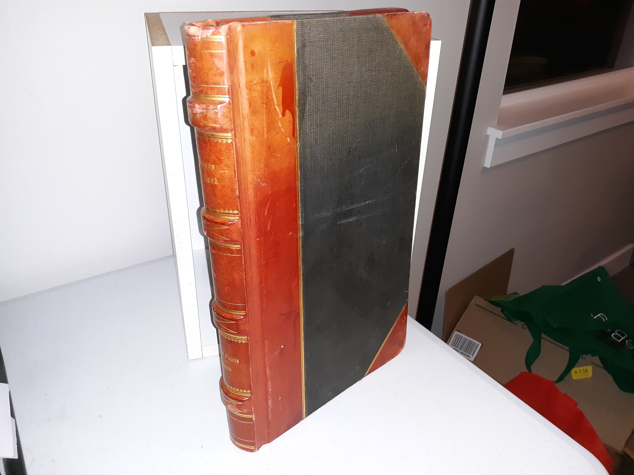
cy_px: 238
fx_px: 513
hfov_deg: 63.4
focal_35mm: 28
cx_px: 317
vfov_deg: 49.7
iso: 160
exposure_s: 1/50
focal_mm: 3.7
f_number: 1.7
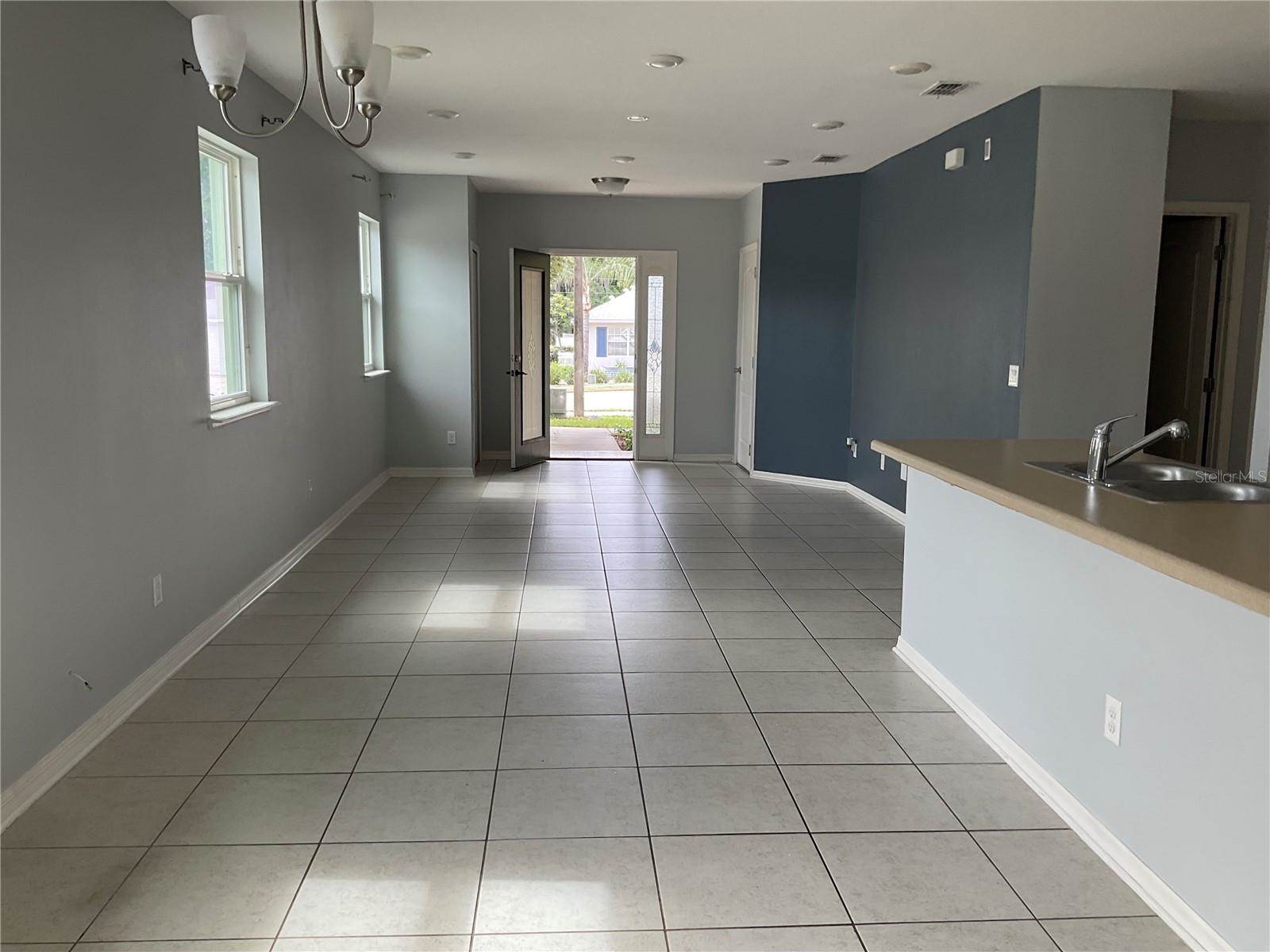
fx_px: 1064
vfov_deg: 48.2
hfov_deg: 61.7
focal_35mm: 29
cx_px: 635
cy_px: 476
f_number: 1.8
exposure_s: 1/120
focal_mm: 3
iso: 25
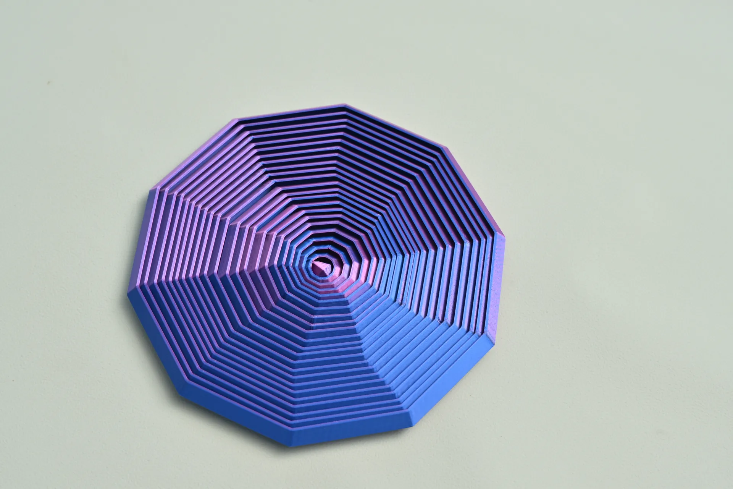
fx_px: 1547
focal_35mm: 76
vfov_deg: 17.9
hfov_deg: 26.7
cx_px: 366
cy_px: 244
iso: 100
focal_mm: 51
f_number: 7.1
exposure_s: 1/100
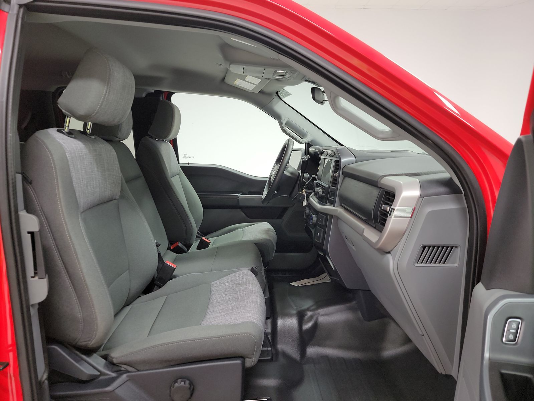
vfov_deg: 56.8
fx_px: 370
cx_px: 267
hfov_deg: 71.6
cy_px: 200
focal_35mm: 24
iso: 197
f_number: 1.8
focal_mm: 6.7
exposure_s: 1/59
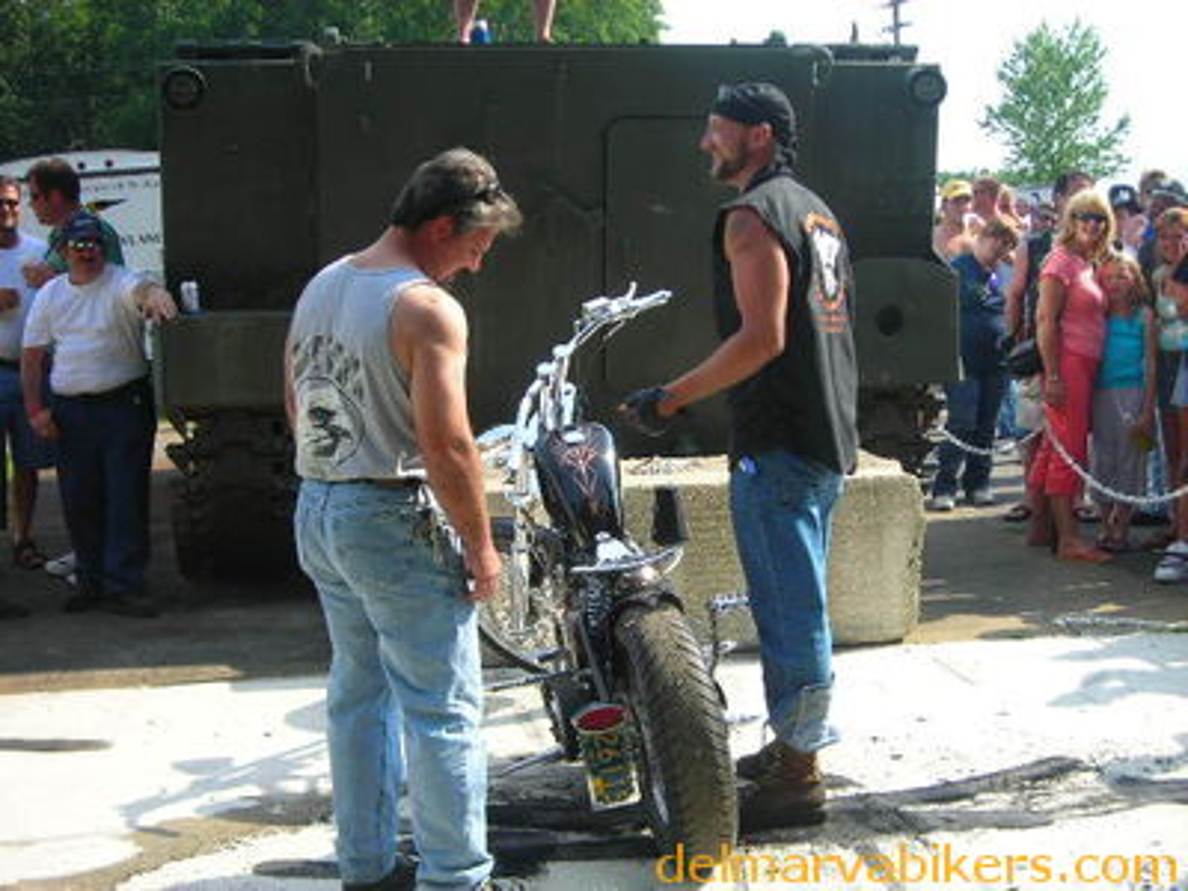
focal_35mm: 55
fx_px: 1888
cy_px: 446
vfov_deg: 26.6
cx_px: 594
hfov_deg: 34.9
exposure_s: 1/257
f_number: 3.6
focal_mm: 9.1
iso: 50
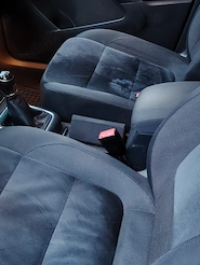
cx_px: 89
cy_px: 139
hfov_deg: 28.1
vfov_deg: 36.8
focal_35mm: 52
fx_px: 400
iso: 7232
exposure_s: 1/16.7
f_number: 1.75
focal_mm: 5.25
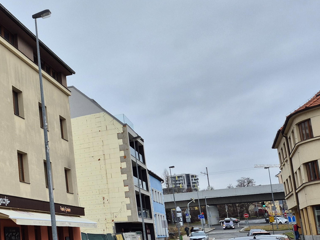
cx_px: -61
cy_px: 138
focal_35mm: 60
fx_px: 555
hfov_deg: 28.2
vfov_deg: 24.4
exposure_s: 1/343
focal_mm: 5.4
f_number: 1.8
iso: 25
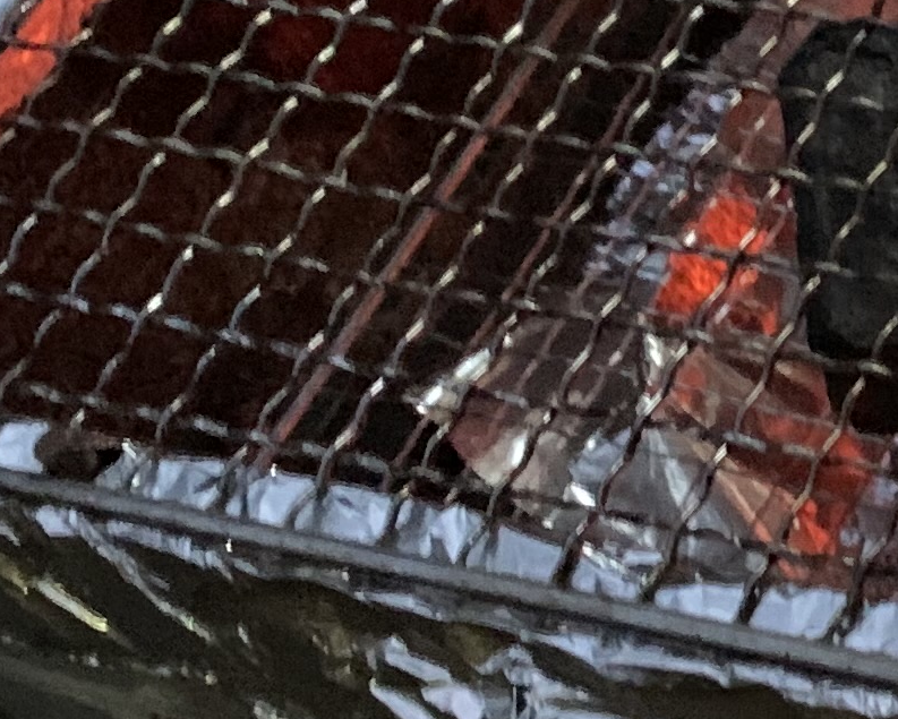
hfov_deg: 13.1
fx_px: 3430
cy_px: 194
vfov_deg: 11.9
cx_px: 1753
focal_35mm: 129
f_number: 1.8
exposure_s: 1/16
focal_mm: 4.25
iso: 800
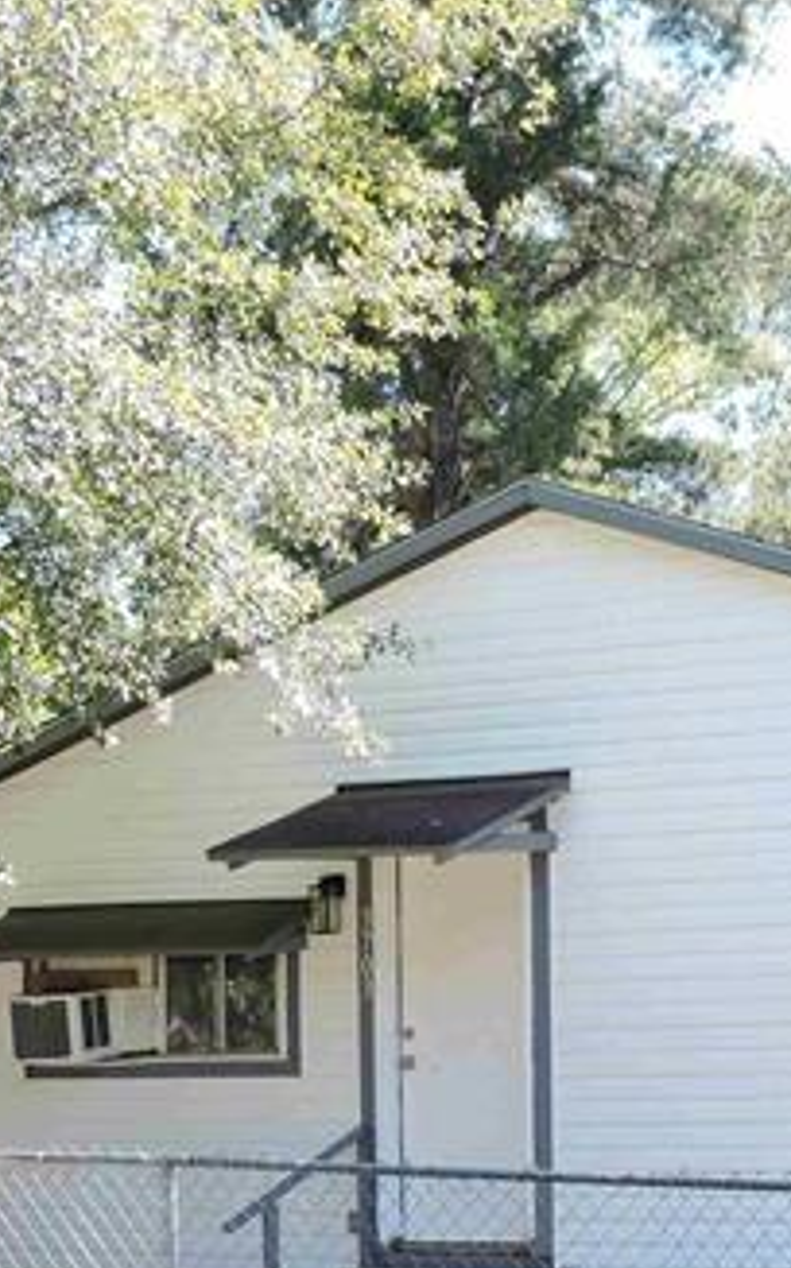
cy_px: 892
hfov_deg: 15.6
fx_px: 2867
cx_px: 632
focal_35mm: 83
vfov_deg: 24.8
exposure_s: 1/125
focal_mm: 7.1
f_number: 3.3
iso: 100
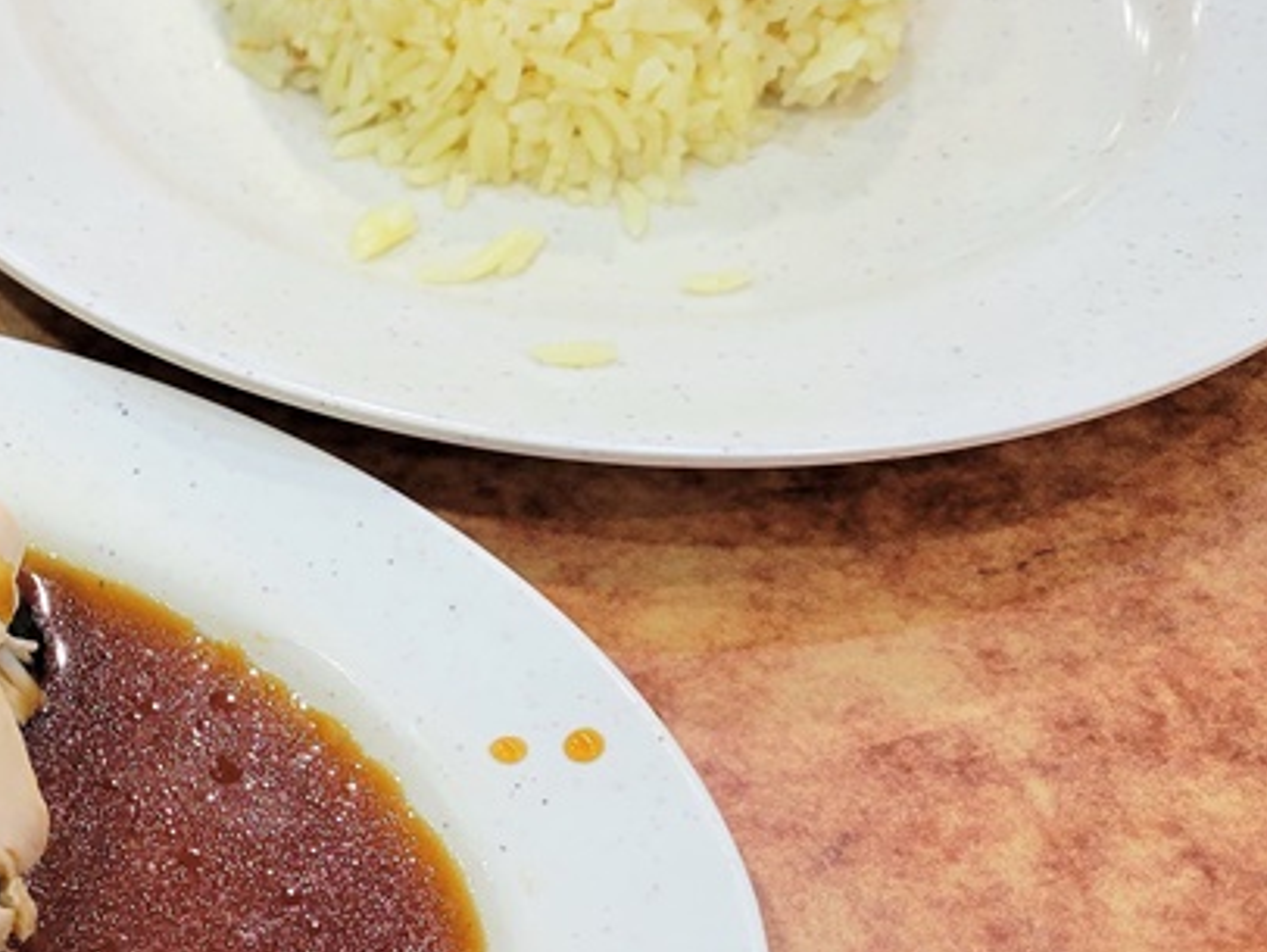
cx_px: -69
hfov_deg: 28.0
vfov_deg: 23.0
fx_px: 2344
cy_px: 453
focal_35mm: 64
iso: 200
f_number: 1.8
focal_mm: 5.4
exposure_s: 1/100
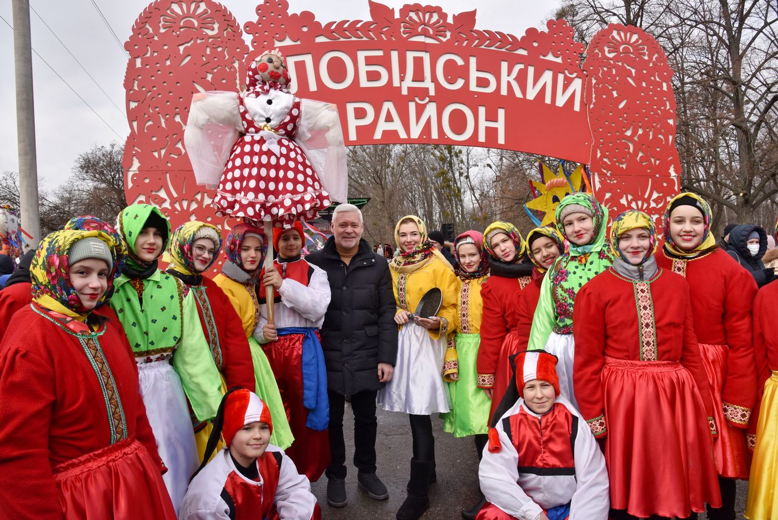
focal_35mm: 24
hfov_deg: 73.7
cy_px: 260
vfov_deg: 53.2
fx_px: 519
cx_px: 389
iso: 640
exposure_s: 1/400
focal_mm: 24
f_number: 11
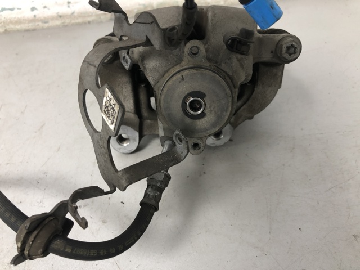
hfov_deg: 63.4
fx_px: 291
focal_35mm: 28
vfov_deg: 49.7
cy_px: 135
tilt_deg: -47.3
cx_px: 180
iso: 40
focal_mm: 4
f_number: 1.8
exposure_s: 1/17
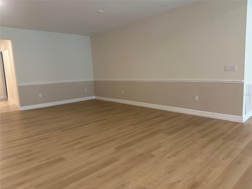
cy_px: 94
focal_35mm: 24
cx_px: 126
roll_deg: +2.6
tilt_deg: -7.4
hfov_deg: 71.6
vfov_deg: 56.8
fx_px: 175
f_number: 1.78
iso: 160
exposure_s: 1/60
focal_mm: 6.86
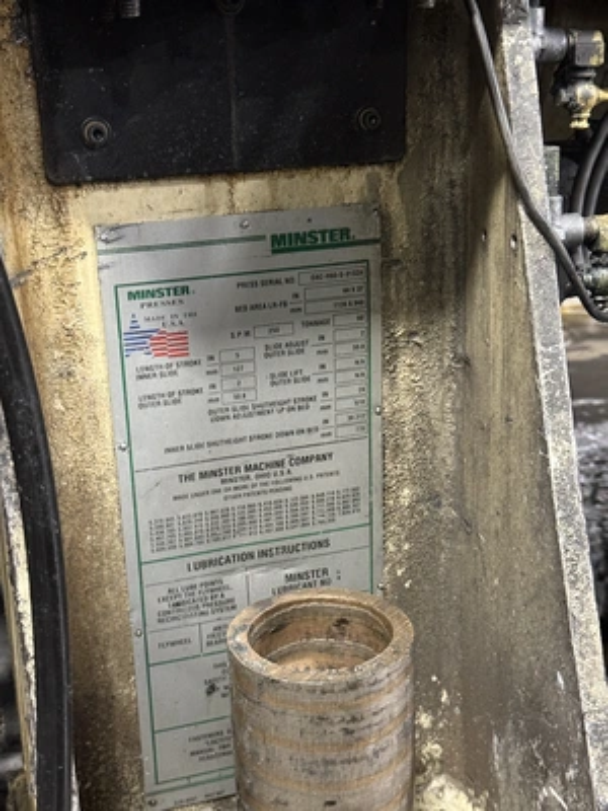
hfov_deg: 30.3
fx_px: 1124
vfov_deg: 39.7
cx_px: 304
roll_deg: +2.4
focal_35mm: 48
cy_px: 406
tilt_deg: -18.7
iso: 400
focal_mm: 6.76
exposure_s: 1/40
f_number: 1.78
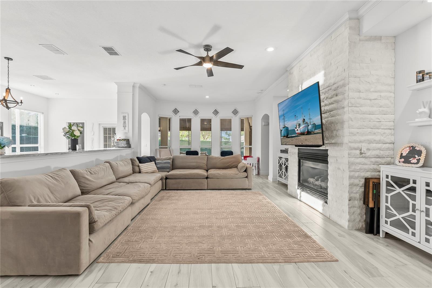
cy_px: 144
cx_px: 216
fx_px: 192
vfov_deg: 73.8
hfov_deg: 96.7
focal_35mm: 16
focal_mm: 16
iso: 100
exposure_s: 1/1.25
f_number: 8
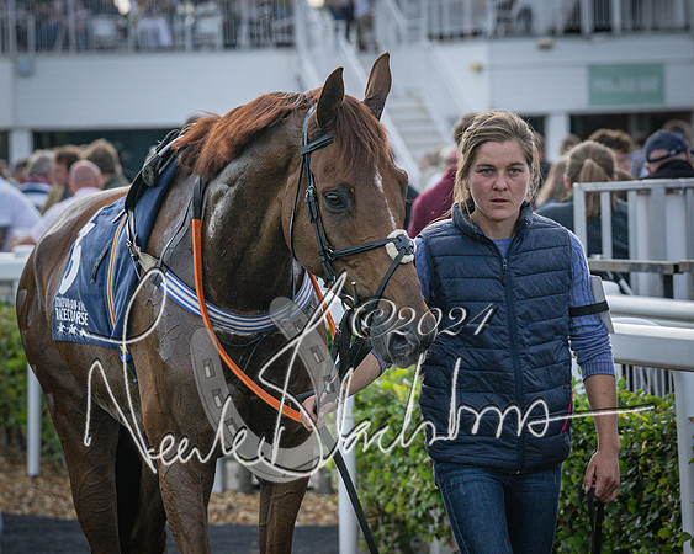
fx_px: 4349
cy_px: 233
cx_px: 315
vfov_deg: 7.3
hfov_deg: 9.1
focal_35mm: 212
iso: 400
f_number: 4
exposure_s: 1/2000
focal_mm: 92
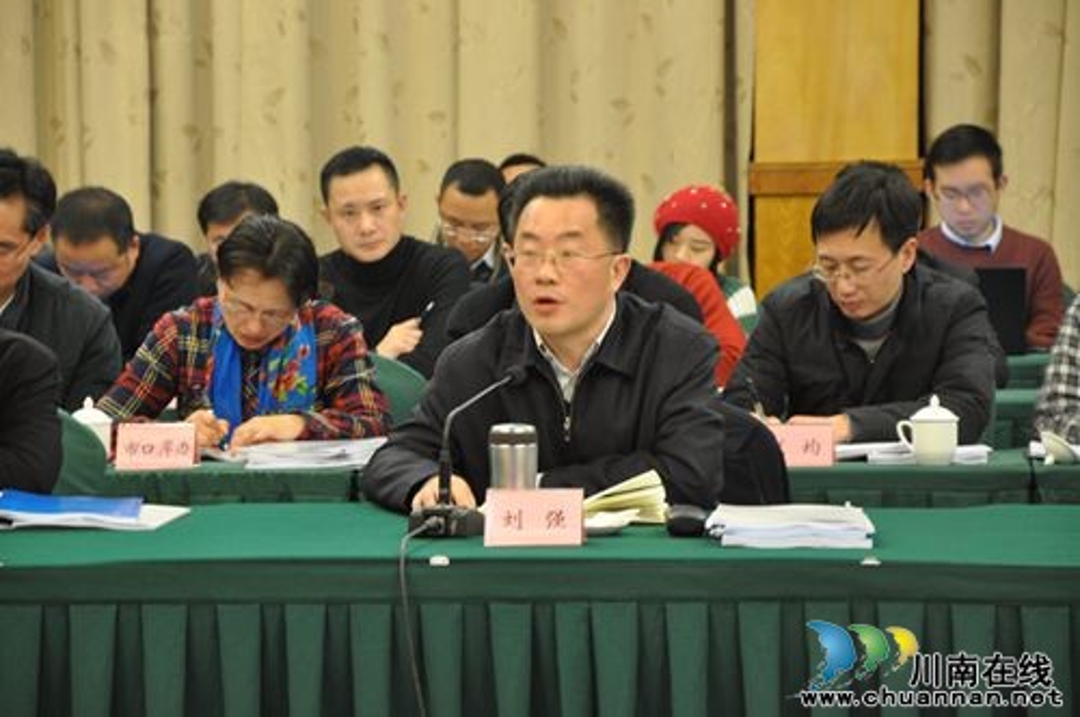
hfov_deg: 13.1
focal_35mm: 158
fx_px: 4719
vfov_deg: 8.7
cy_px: 358
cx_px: 540
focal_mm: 105
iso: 500
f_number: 5.6
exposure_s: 1/3
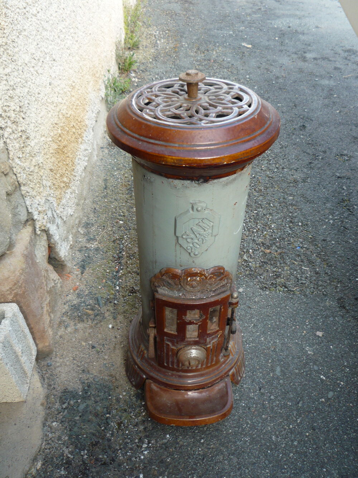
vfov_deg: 60.0
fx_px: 414
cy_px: 239
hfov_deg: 46.8
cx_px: 179
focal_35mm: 30
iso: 100
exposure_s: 1/80
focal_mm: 5.2
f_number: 3.3
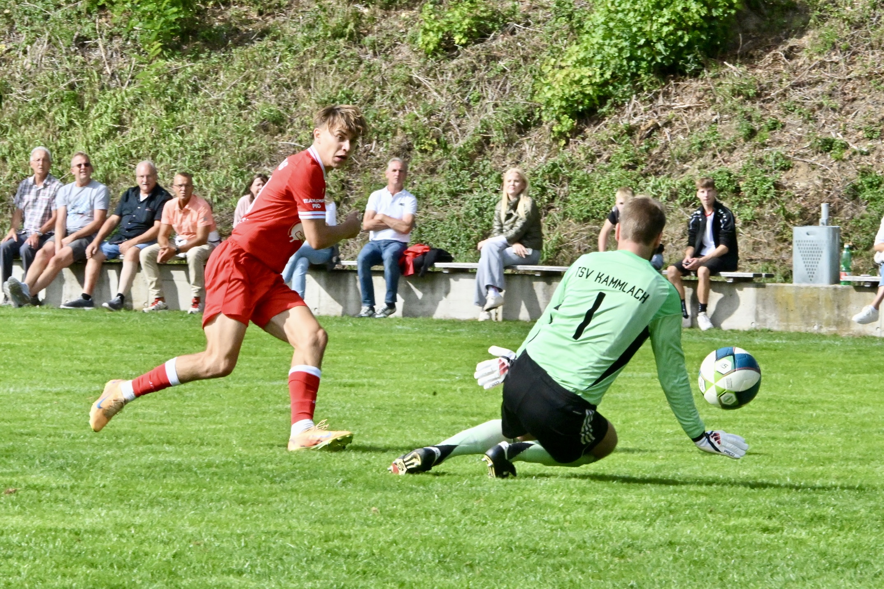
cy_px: 294
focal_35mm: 170
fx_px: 4174
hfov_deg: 12.1
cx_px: 442
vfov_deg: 8.1
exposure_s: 1/1250
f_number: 25
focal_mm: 170
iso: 3200
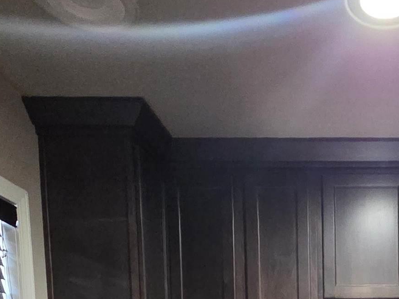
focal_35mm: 46
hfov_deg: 37.8
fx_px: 530
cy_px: 458
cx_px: 378
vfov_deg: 24.1
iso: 1250
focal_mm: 2.2
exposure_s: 1/40
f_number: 2.2
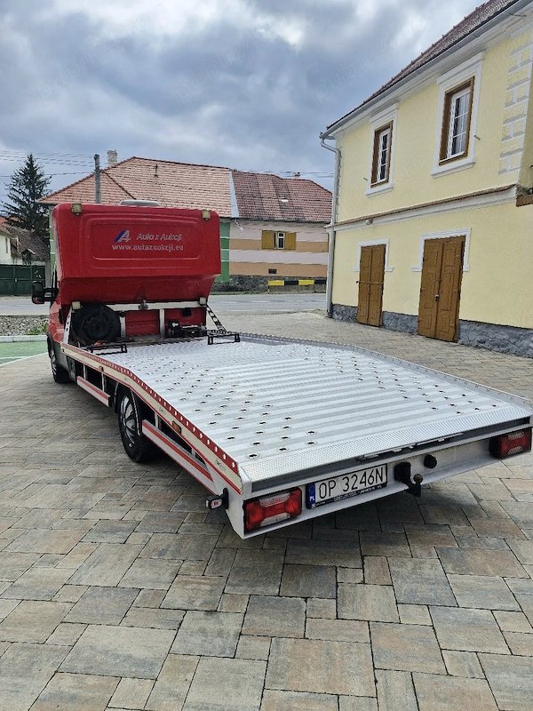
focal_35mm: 23
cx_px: 266
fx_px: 472
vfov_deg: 73.9
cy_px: 356
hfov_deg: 58.9
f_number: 1.8
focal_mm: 5.54
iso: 50
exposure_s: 1/5000
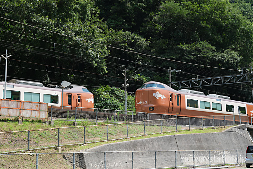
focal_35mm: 54
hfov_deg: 36.9
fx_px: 379
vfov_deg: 25.1
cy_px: 84
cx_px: 126
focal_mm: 36.2
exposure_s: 1/750
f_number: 5.6
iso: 400
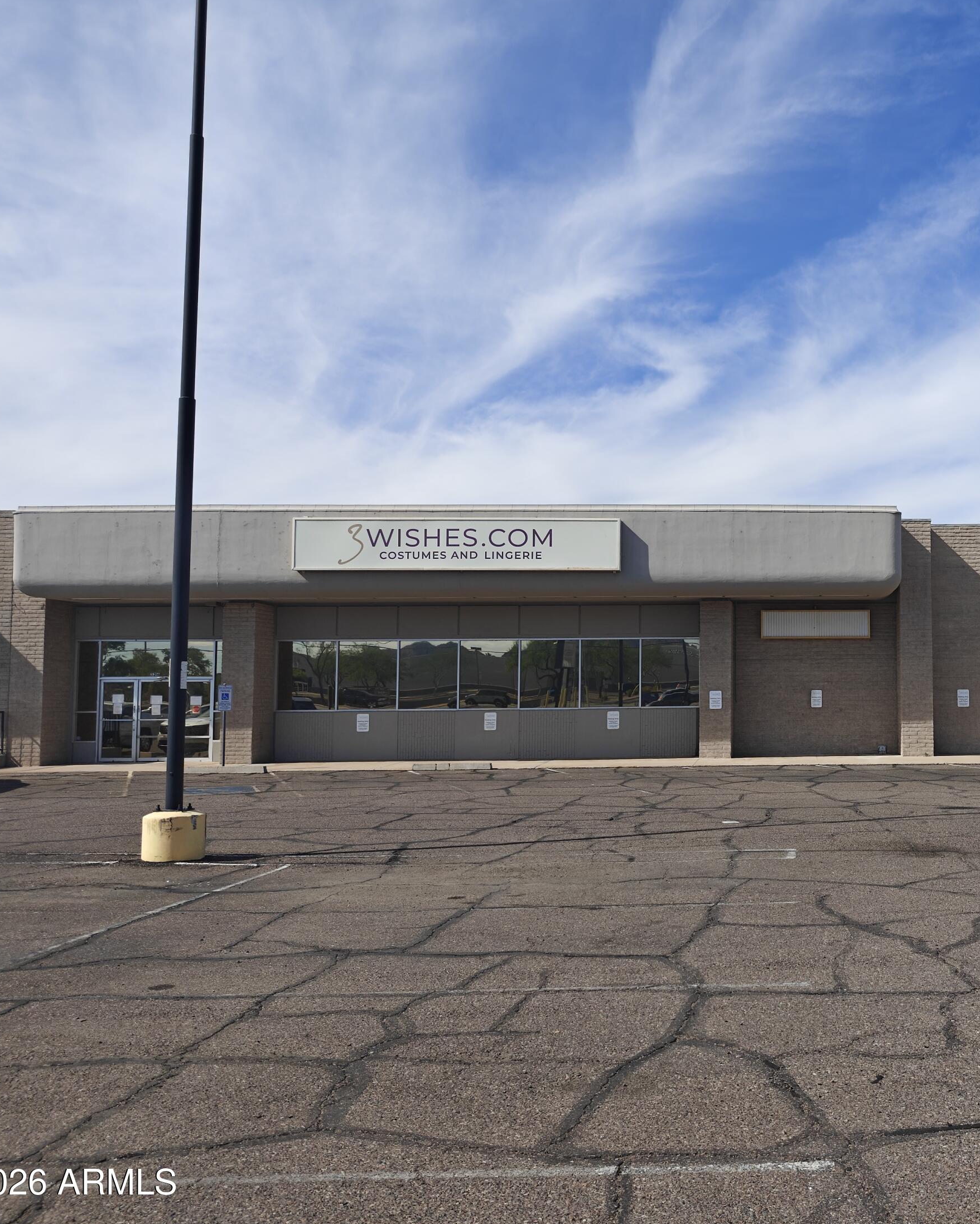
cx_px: 803
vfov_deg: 55.7
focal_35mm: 32
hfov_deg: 43.4
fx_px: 1160
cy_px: 613
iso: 200
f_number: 1.68
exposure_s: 1/9396
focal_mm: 6.57
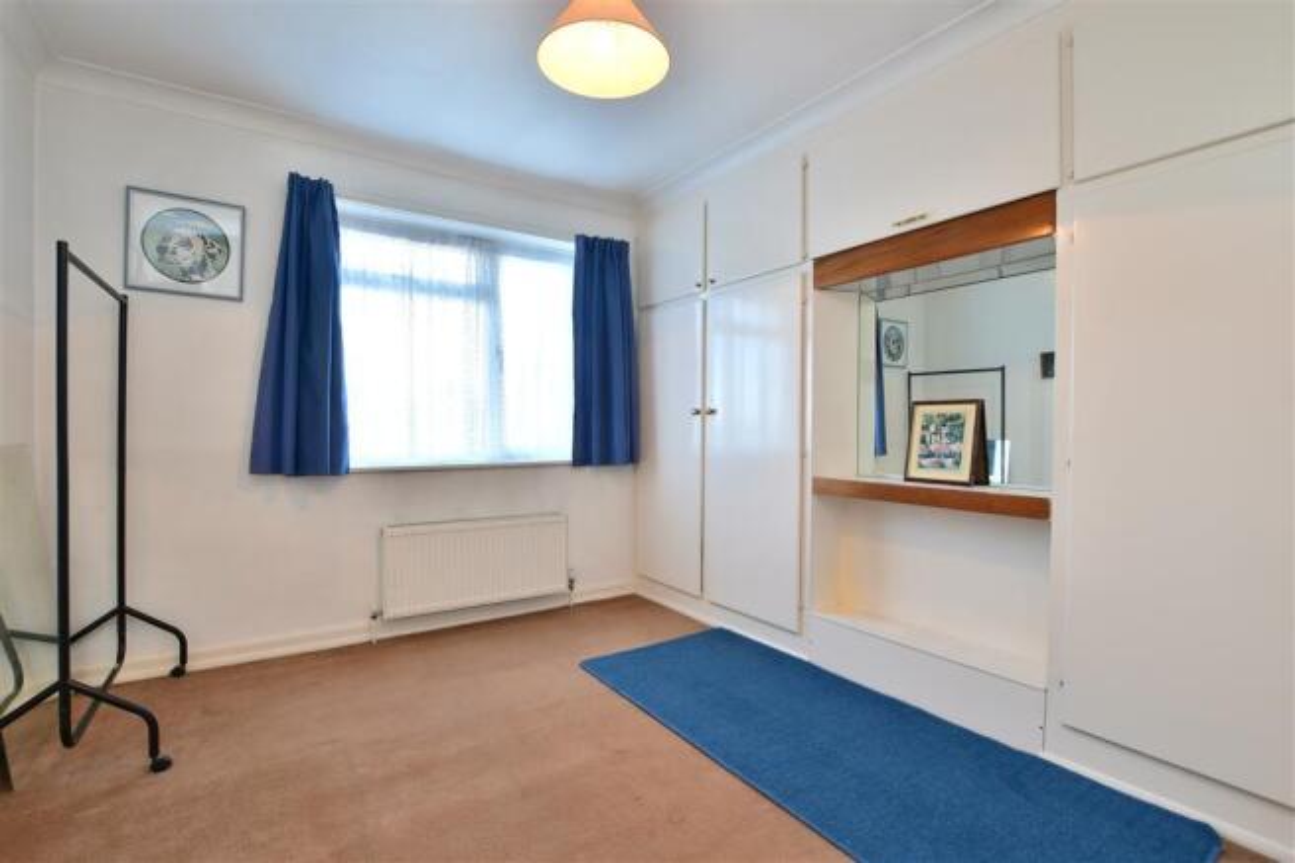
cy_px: 432
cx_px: 648
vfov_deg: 73.7
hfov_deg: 96.8
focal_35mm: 16
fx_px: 575
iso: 160
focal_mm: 11
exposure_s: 1/8
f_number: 7.1
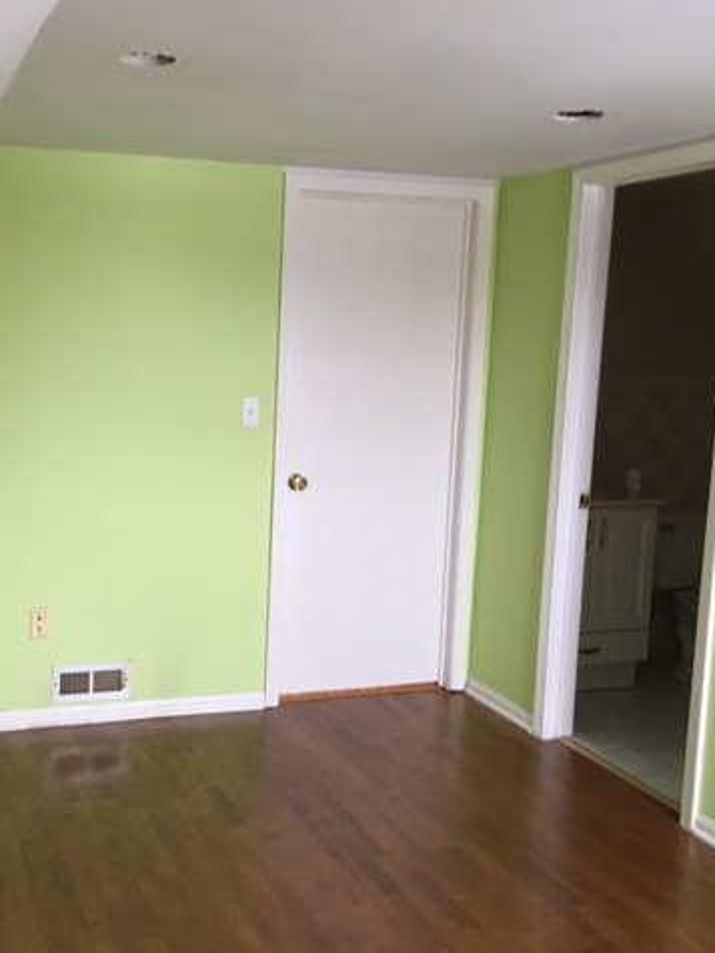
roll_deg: -2.3
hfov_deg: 36.2
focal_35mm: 39
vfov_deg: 47.9
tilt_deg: -7.8
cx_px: 208
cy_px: 476
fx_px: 1074
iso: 100
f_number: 2.2
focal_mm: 4.15
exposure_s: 1/33
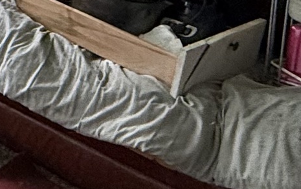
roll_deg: -0.5
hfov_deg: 17.3
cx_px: -243
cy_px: -131
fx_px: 804
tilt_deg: -13.8
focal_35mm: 98
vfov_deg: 12.4
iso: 200
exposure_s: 1/99
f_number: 2.2
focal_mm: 2.22
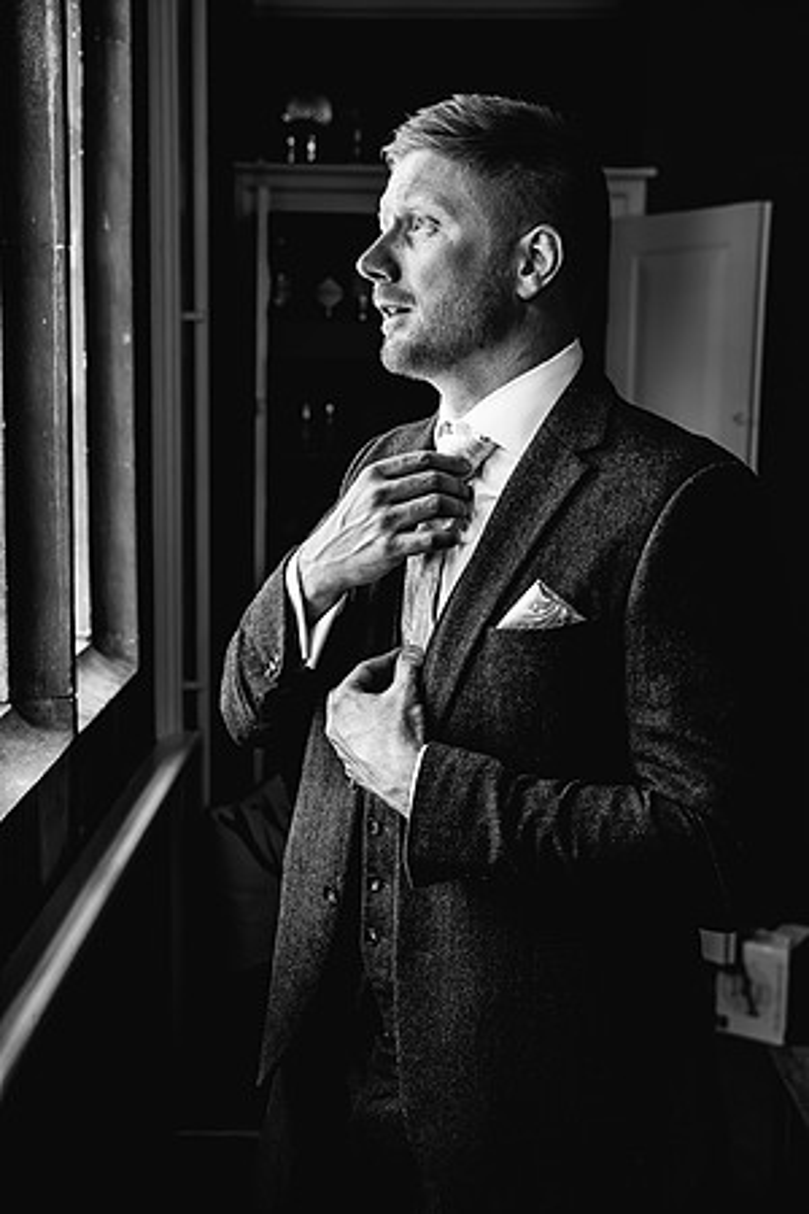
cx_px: 404
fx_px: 1517
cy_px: 607
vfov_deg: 43.6
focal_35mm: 45
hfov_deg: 29.9
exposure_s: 1/160
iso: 800
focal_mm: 45
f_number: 4
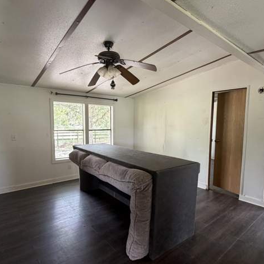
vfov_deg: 72.1
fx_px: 181
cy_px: 140
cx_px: 128
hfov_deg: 72.1
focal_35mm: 21
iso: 320
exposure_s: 1/90
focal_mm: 2.22
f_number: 2.2
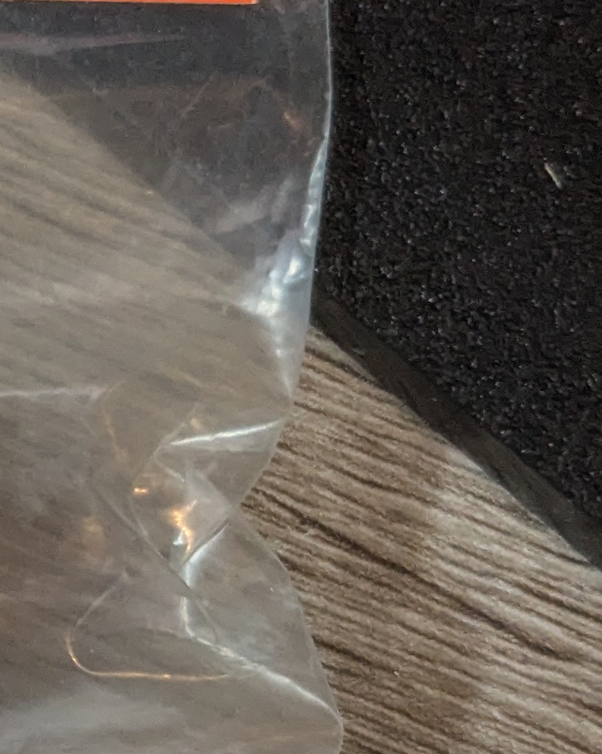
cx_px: -315
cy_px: 443
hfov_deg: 14.0
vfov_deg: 18.6
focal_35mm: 103
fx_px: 2295
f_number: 1.73
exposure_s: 1/99.9
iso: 652
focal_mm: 4.38
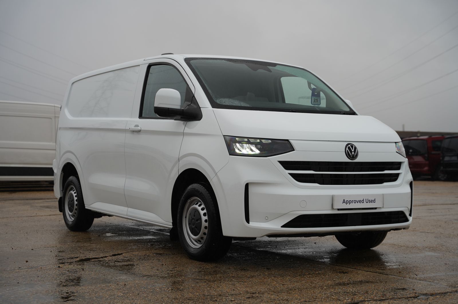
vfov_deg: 24.0
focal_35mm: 56
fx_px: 716
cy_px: 152
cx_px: 229
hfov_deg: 35.5
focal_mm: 56.3
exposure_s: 1/160
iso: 100
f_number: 4
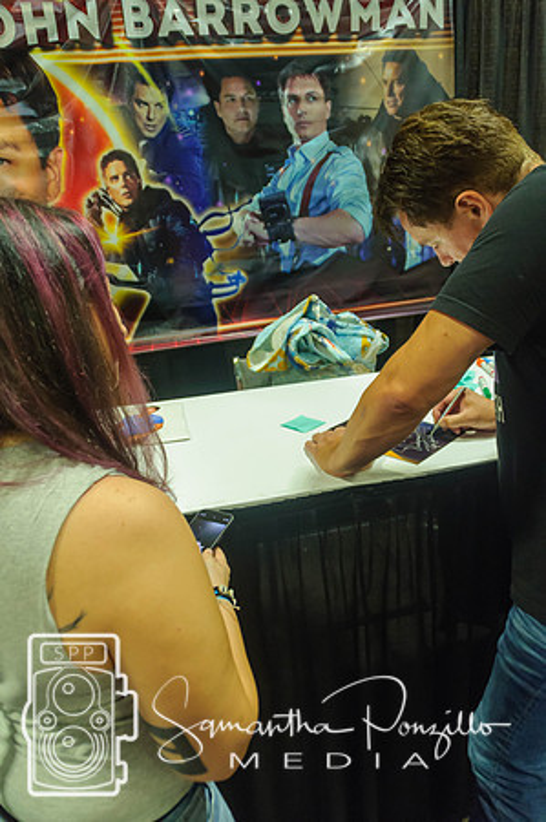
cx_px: 273
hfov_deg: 47.8
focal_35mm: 27
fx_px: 616
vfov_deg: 67.4
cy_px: 411
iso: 800
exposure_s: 1/30
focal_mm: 18
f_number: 3.5
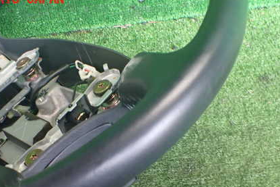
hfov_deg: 43.6
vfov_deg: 29.3
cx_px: 143
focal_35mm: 45
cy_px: 142
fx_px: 350
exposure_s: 1/80
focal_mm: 5.4
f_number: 2.3
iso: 800
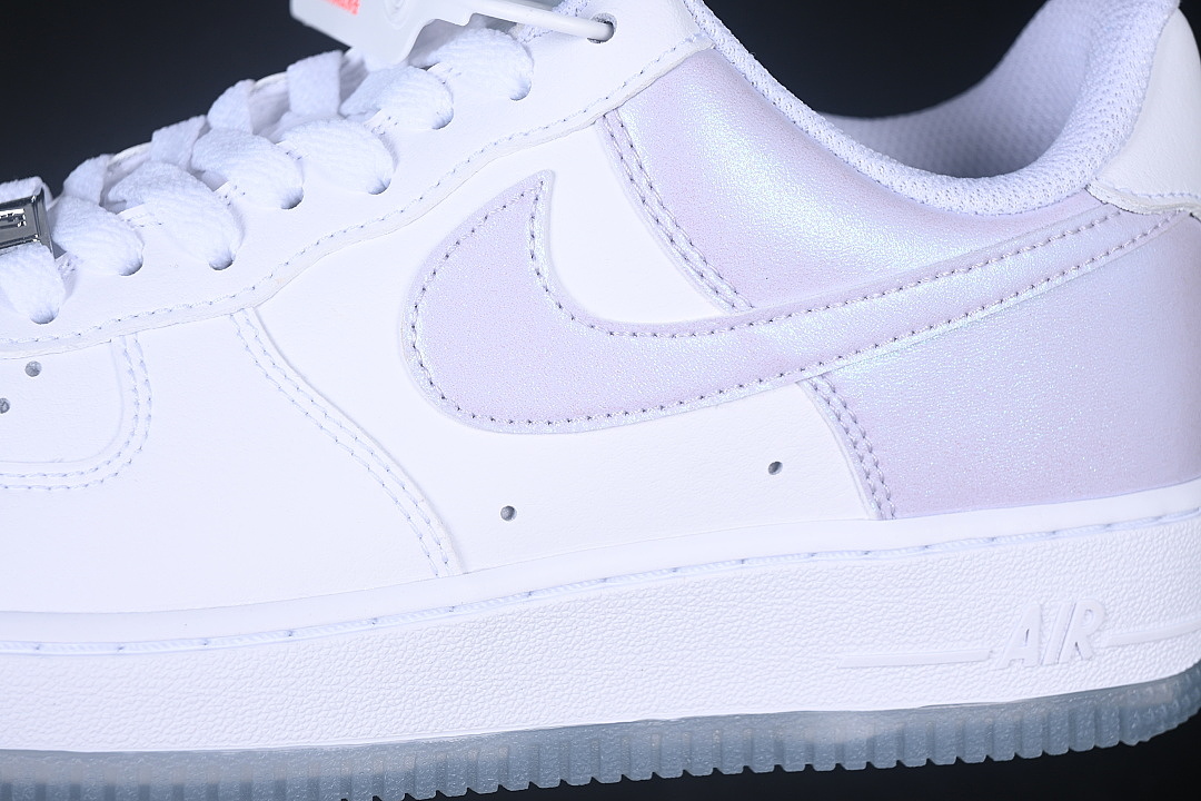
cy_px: 400
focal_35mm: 75
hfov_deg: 27.0
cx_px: 600
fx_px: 2502
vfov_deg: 18.2
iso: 160
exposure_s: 1/80
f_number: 7.1
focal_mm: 50
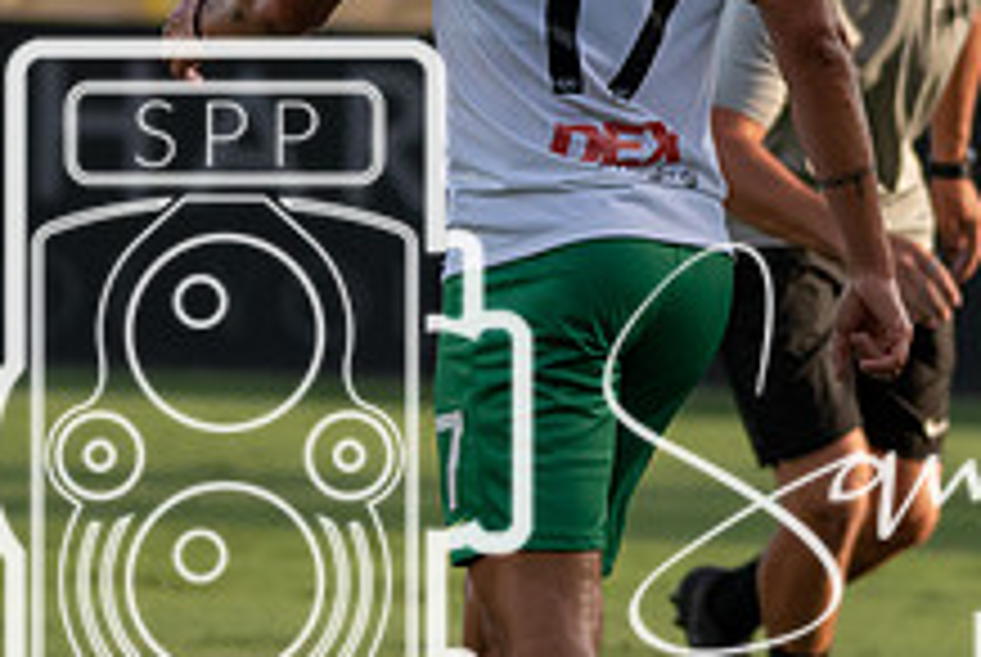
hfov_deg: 1.9
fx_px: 29360
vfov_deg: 1.3
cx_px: 1174
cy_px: 70
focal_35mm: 1076
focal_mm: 270
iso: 720
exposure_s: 1/1000
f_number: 5.6
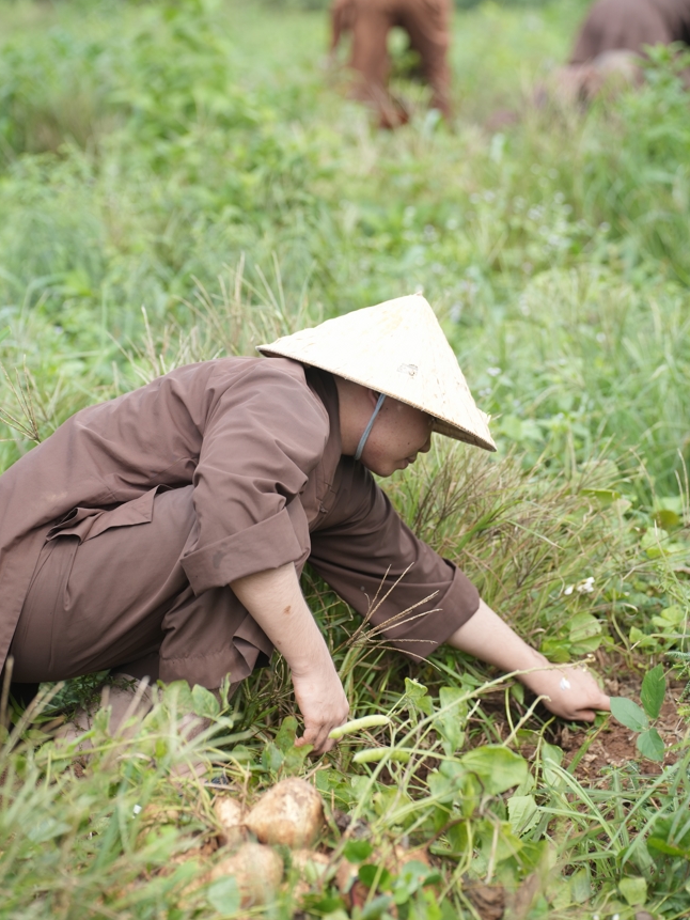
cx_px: 346
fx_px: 2949
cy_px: 445
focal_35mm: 111
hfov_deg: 13.3
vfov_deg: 17.7
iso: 400
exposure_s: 1/1000
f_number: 3.2
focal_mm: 102
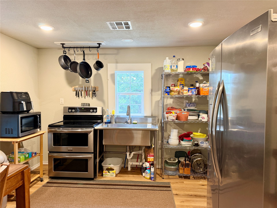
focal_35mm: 24
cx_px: 138
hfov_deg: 71.6
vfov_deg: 56.8
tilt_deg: -1.9
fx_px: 192
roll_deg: +0.4
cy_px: 104
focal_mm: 6.76
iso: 250
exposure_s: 1/60
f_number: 1.78
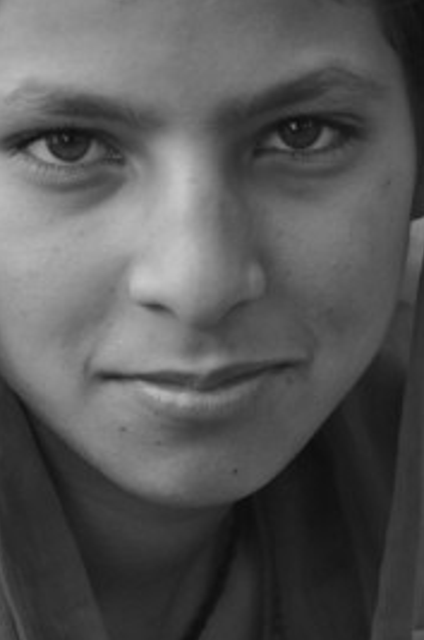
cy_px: 223
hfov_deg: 2.0
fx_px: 11971
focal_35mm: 675
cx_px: 192
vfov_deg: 3.1
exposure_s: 1/125
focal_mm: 300
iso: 1600
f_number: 6.3
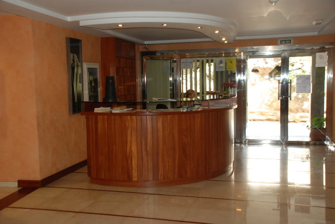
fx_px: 363
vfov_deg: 34.3
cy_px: 112
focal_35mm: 39
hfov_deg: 49.5
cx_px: 168
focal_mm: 26
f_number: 5
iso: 800
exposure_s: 1/60
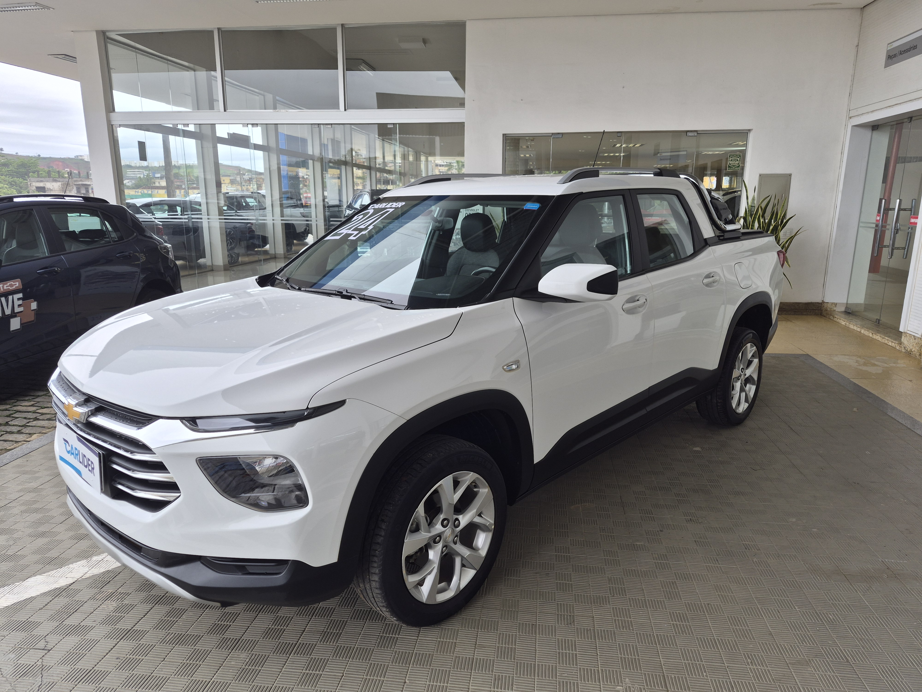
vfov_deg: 58.9
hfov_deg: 73.9
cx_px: 461
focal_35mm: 23
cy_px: 346
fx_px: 613
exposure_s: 1/180
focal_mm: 5.4
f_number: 1.8
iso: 32
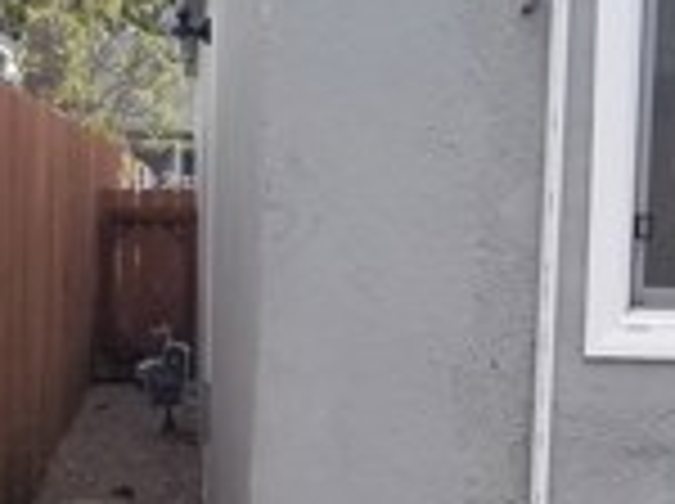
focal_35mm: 111
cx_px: 464
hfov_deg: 17.7
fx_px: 2161
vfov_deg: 13.2
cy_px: 446
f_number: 1.7
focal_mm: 4.3
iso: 50
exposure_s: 1/1200
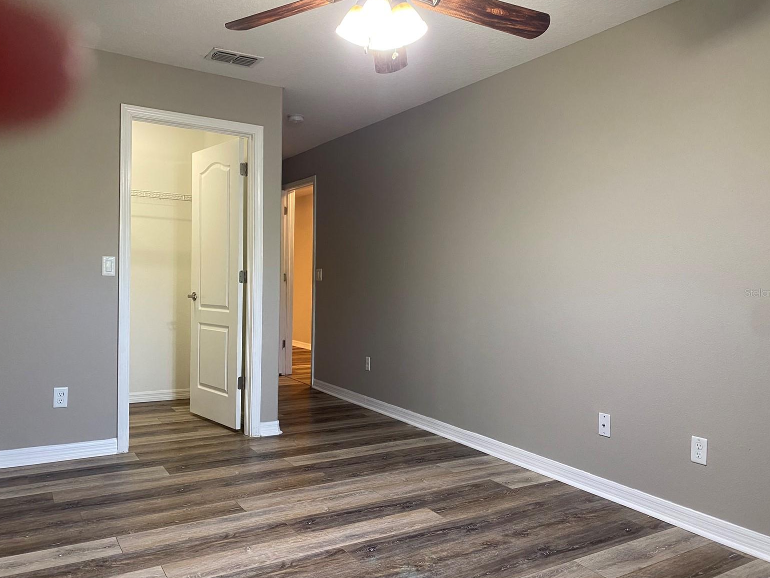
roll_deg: -1.1
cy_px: 292
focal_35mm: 27
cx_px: 392
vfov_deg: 51.4
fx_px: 601
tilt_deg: -1.5
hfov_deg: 65.3
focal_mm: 4.25
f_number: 1.8
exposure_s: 1/60
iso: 200
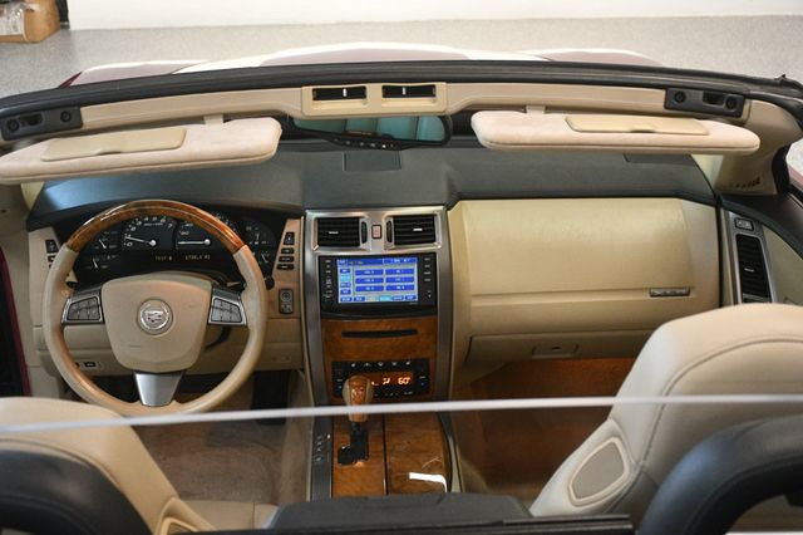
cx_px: 402
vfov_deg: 26.0
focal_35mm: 52
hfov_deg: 38.2
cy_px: 268
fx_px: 1159
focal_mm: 35
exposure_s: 1/125
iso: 2500
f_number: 4.2
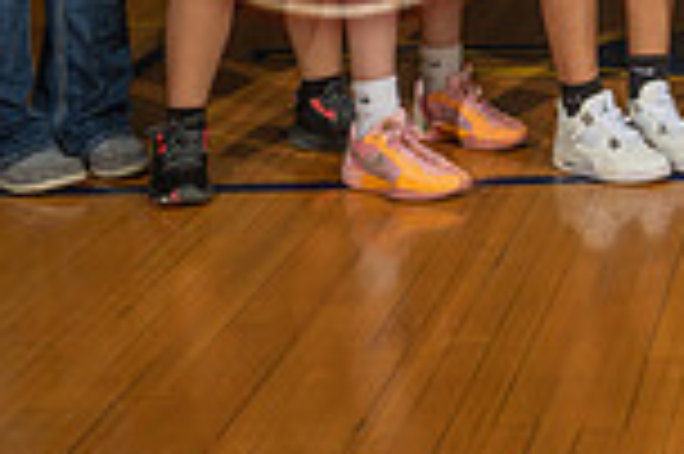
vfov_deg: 12.0
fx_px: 1993
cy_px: -362
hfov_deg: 17.7
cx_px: 990
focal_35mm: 105
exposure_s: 1/200
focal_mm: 24
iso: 160
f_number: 7.1
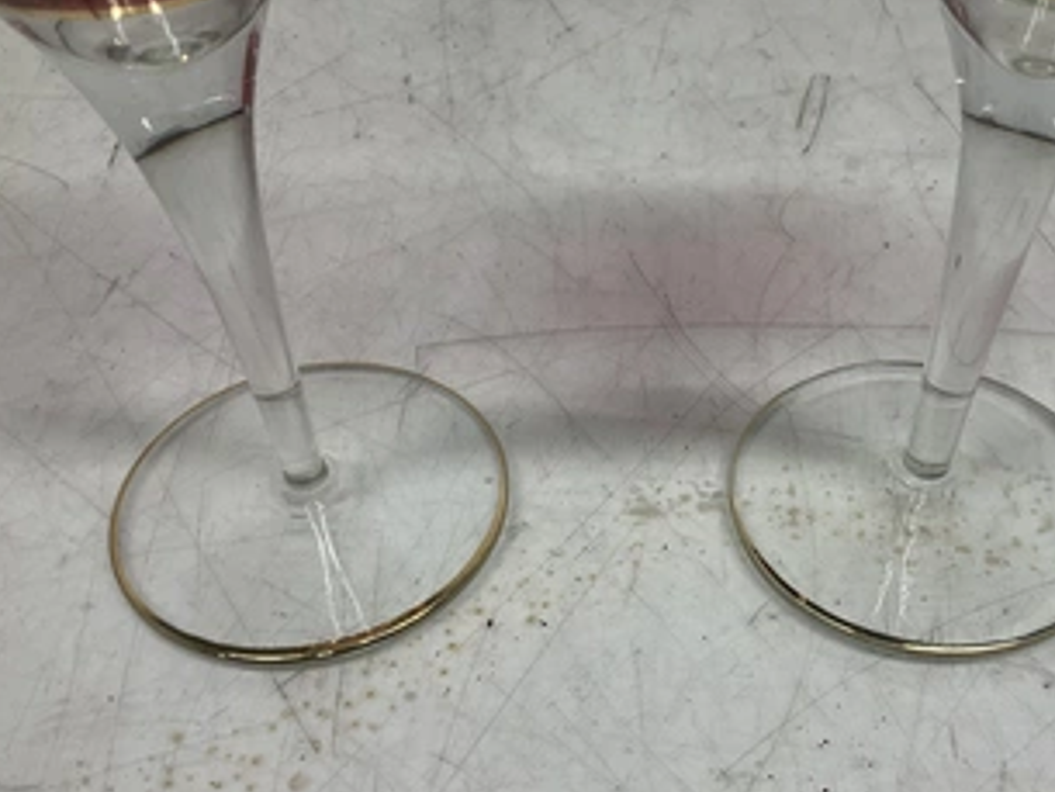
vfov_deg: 37.6
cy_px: 484
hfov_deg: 48.6
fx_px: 1159
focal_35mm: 38
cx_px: 643
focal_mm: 3
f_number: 1.8
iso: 20
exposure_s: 1/120
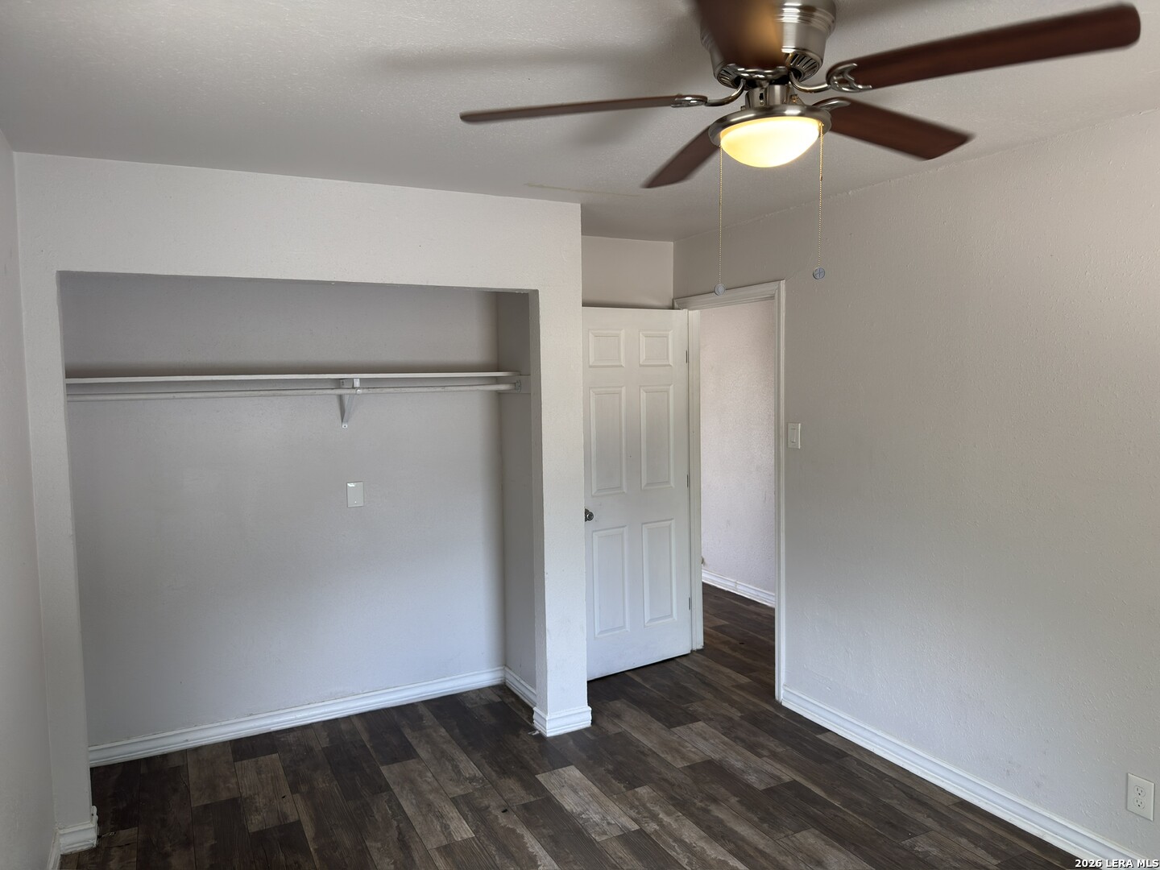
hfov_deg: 71.6
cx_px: 580
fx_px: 804
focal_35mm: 24
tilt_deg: -4.3
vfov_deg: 56.8
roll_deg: +0.6
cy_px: 435
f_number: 1.78
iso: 100
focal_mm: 6.76
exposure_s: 1/120
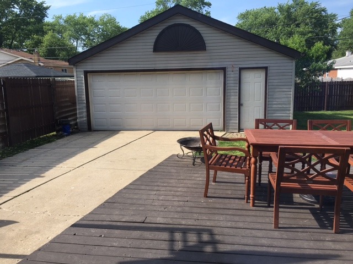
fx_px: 296
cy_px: 132
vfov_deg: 48.2
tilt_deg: -10.0
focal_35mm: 29
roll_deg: +1.1
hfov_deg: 61.7
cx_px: 176
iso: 25
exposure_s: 1/793
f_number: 2.2
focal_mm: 4.15
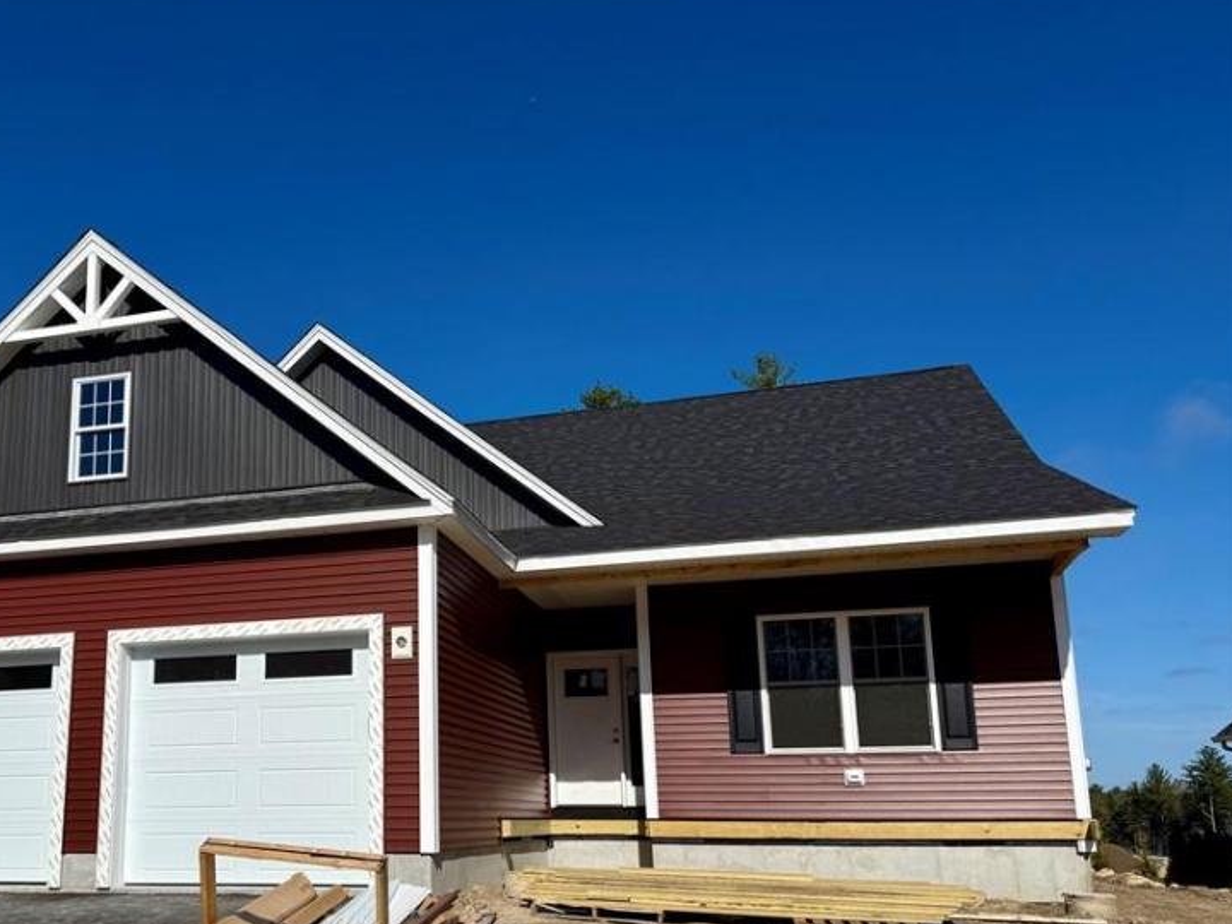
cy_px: 594
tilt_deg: +10.1
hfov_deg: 55.7
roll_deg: +0.5
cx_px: 419
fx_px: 1139
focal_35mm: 32
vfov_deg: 43.7
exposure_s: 1/10309
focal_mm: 6.76
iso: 80
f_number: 1.78
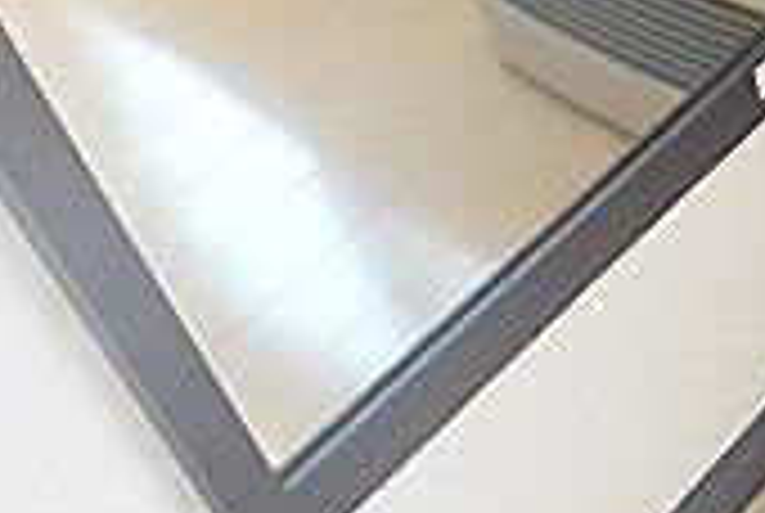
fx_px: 1746
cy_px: -81
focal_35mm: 82
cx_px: 1256
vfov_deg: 16.1
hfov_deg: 20.0
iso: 400
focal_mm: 3.7
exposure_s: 1/30
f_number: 3.5
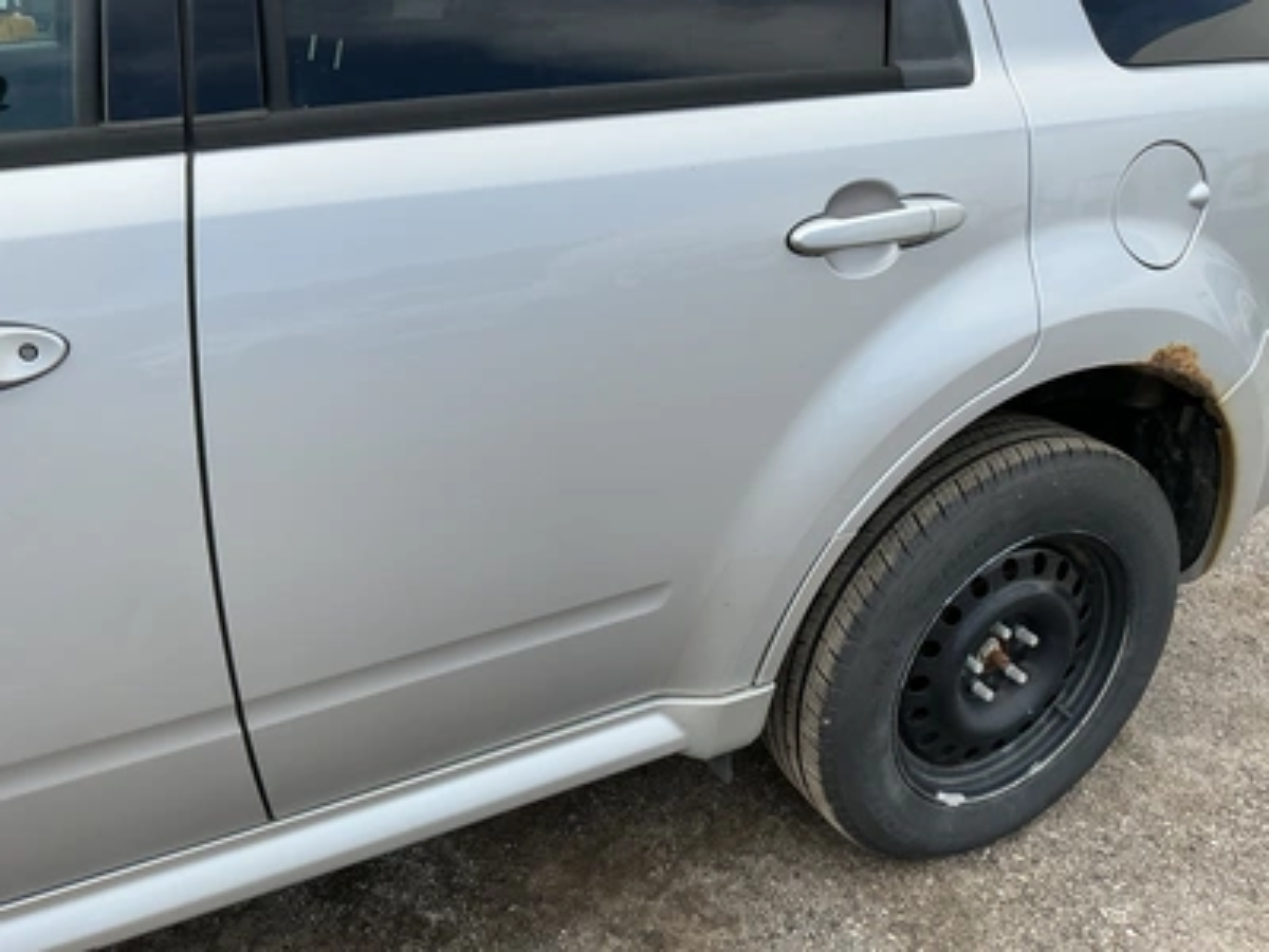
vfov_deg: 49.7
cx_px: 634
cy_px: 476
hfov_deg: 63.4
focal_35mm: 28
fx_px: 1026
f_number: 1.8
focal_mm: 3
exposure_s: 1/749
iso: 25
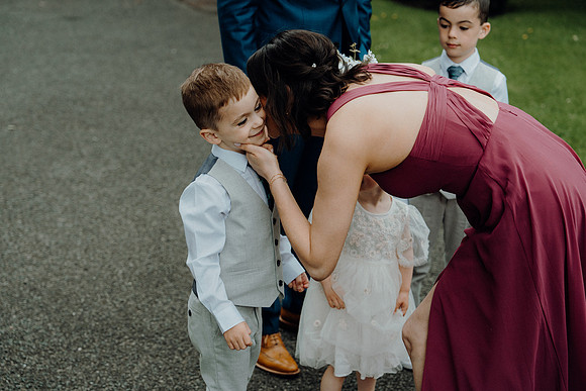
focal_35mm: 65
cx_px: 293
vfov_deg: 20.9
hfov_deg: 31.0
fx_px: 1058
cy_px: 196
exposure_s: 1/250
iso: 320
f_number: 3.5
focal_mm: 65
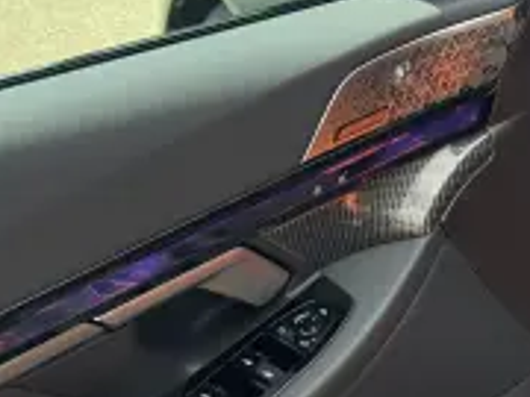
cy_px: 223
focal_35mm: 96
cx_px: 292
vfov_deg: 15.4
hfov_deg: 20.4
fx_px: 1470
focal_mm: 6.76
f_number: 1.78
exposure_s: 1/651
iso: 64
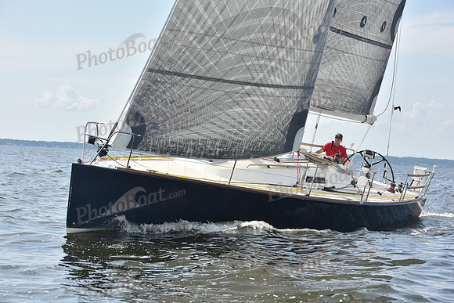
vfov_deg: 14.4
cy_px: 152
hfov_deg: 21.5
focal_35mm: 95
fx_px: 1198
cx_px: 227
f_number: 8
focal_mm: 95
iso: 320
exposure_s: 1/1250
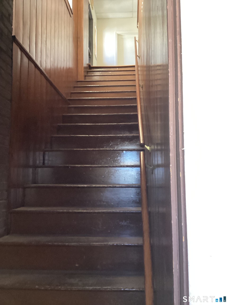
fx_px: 273
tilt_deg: +4.9
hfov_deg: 45.4
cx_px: 114
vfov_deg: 58.4
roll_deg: +0.2
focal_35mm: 31
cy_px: 152
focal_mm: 3.3
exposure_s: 1/60
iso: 160
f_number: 2.4
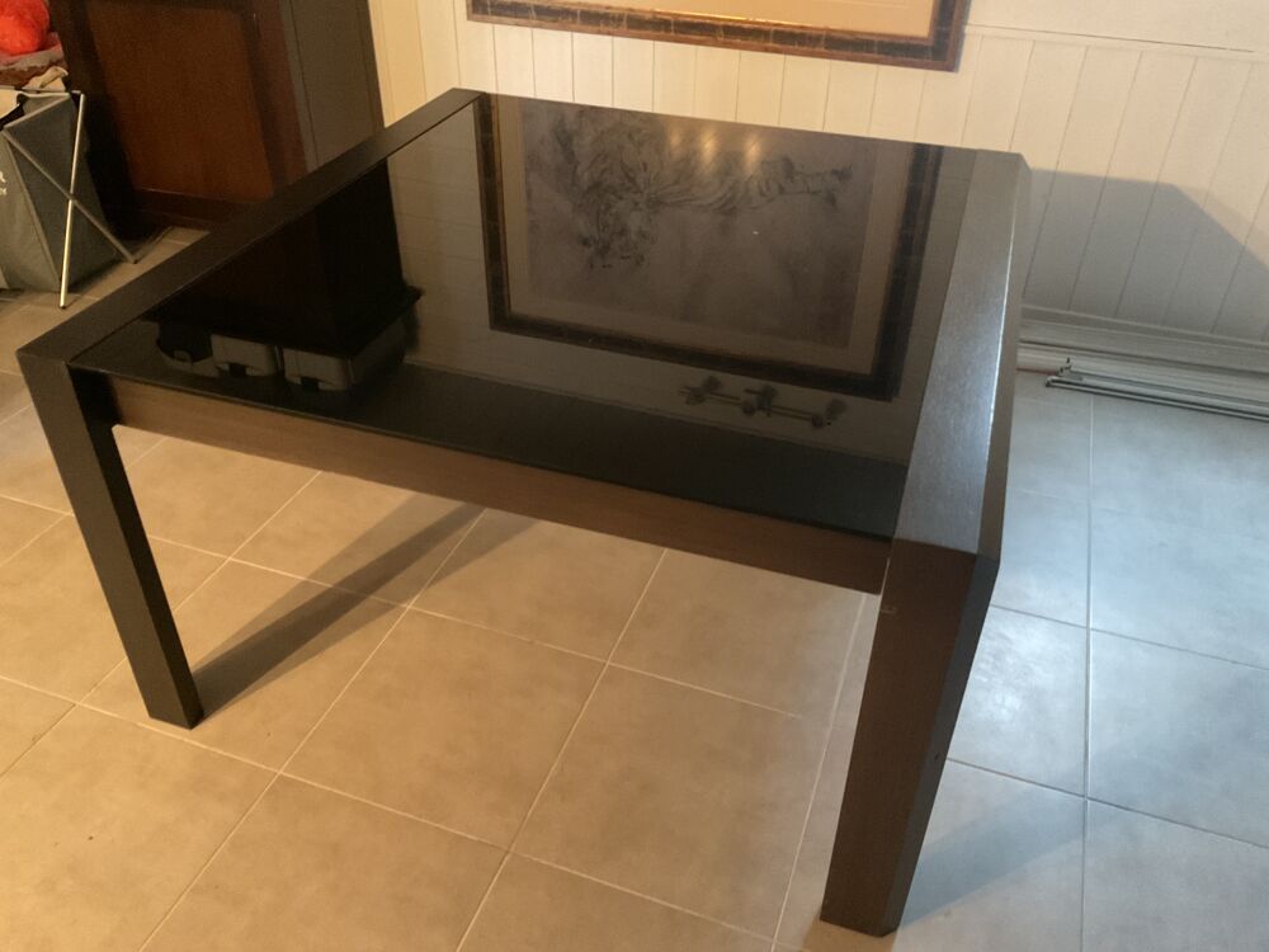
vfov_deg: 48.2
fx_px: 1063
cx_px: 634
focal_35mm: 29
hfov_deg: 61.7
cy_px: 476
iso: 500
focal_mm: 3
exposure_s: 1/17
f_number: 1.8
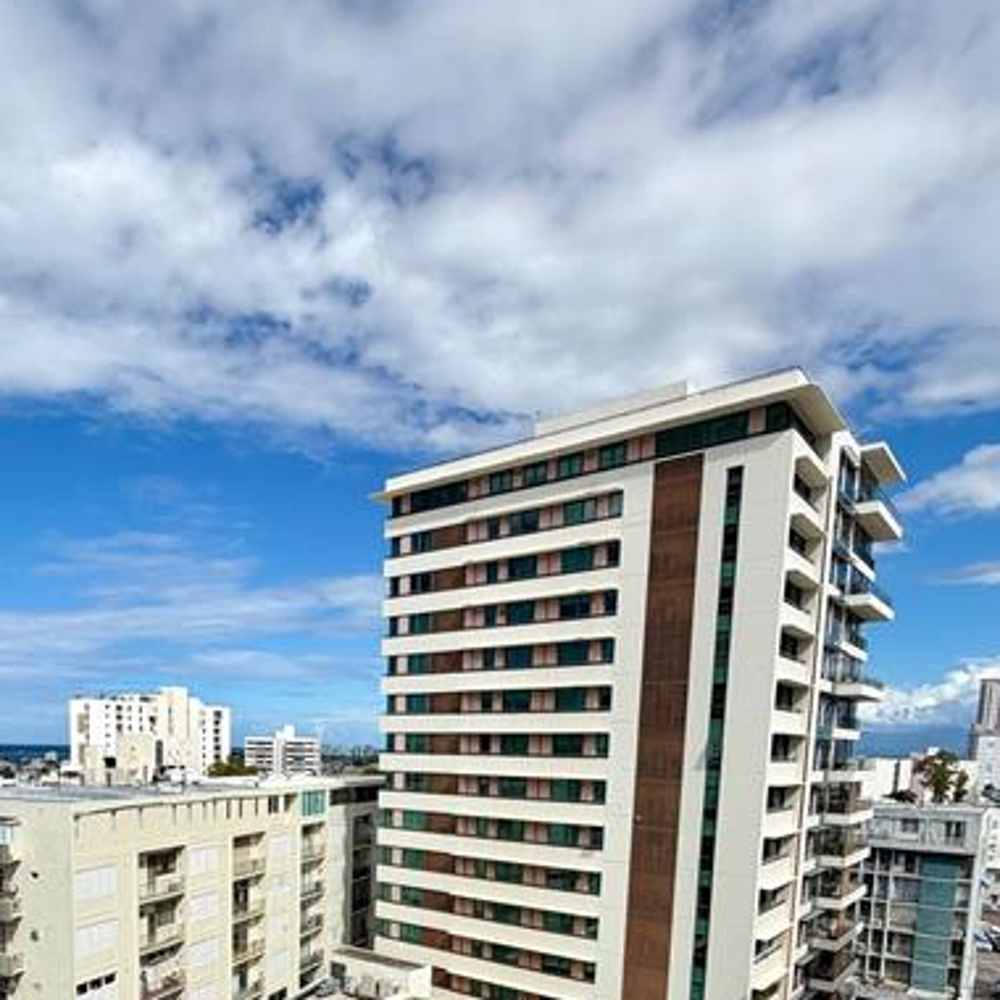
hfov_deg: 61.3
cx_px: 329
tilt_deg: -7.2
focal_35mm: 25
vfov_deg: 56.5
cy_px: 850
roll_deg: -0.9
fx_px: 817
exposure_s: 1/1399
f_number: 2.2
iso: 20
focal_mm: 2.22
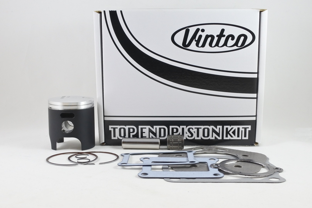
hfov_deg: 48.5
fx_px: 347
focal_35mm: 40
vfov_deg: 33.4
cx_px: 156
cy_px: 104
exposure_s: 1/125
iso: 450
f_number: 4.2
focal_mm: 15
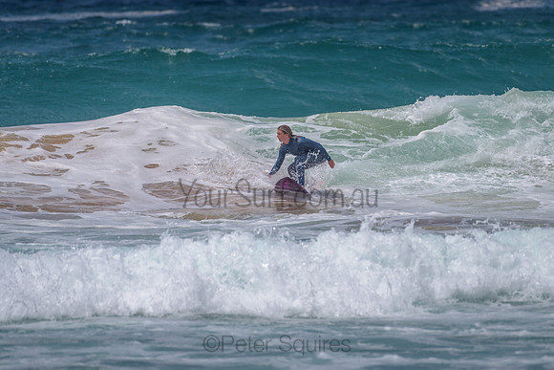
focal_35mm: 614
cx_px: 306
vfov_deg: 2.2
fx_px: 9455
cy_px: 143
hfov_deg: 3.4
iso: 72
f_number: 5.6
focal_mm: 500
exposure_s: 1/2000
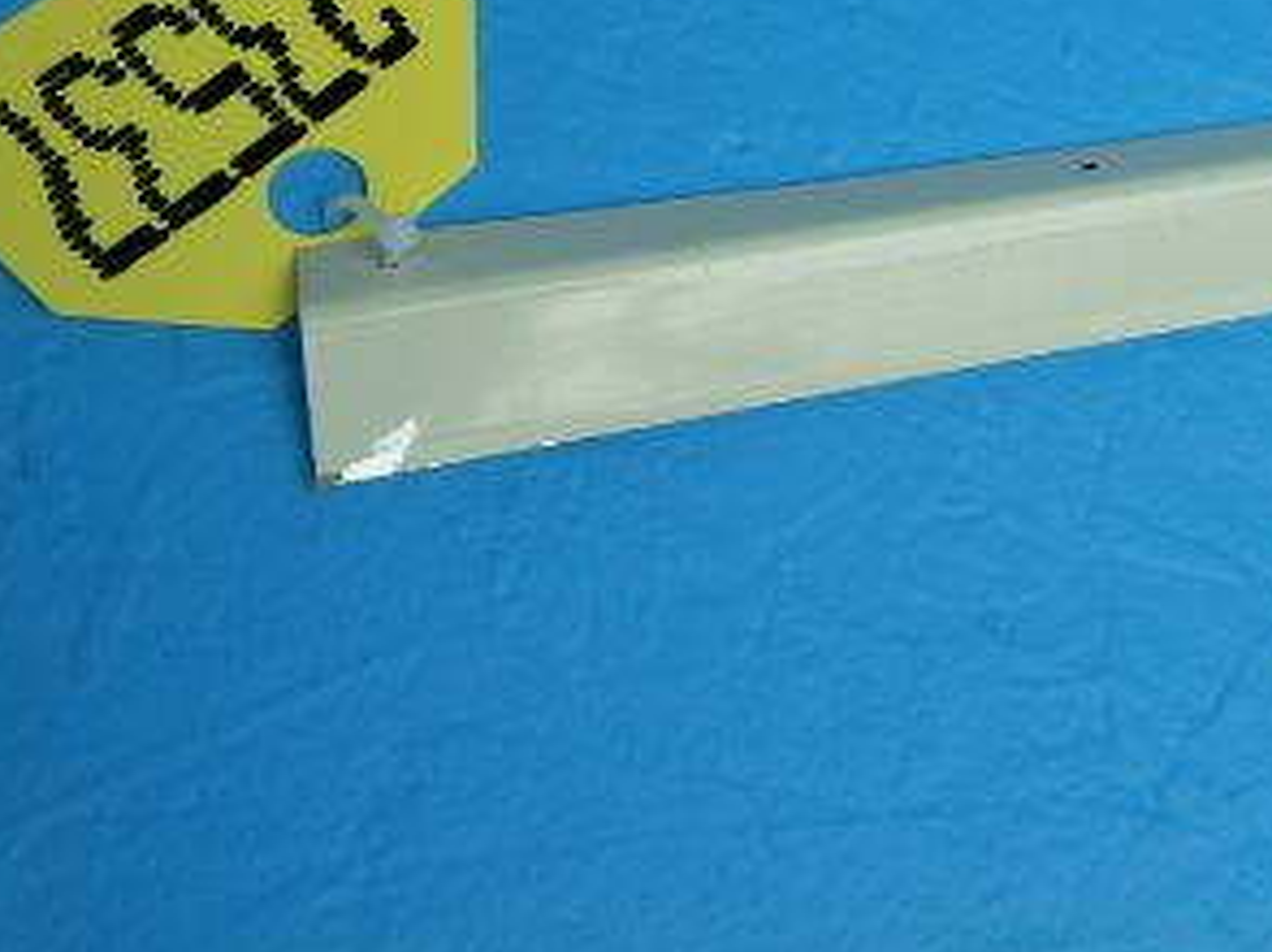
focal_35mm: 61
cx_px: 1263
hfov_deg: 29.6
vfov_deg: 22.7
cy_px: -69
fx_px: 2240
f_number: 3.9
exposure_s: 1/80
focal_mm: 5
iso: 125
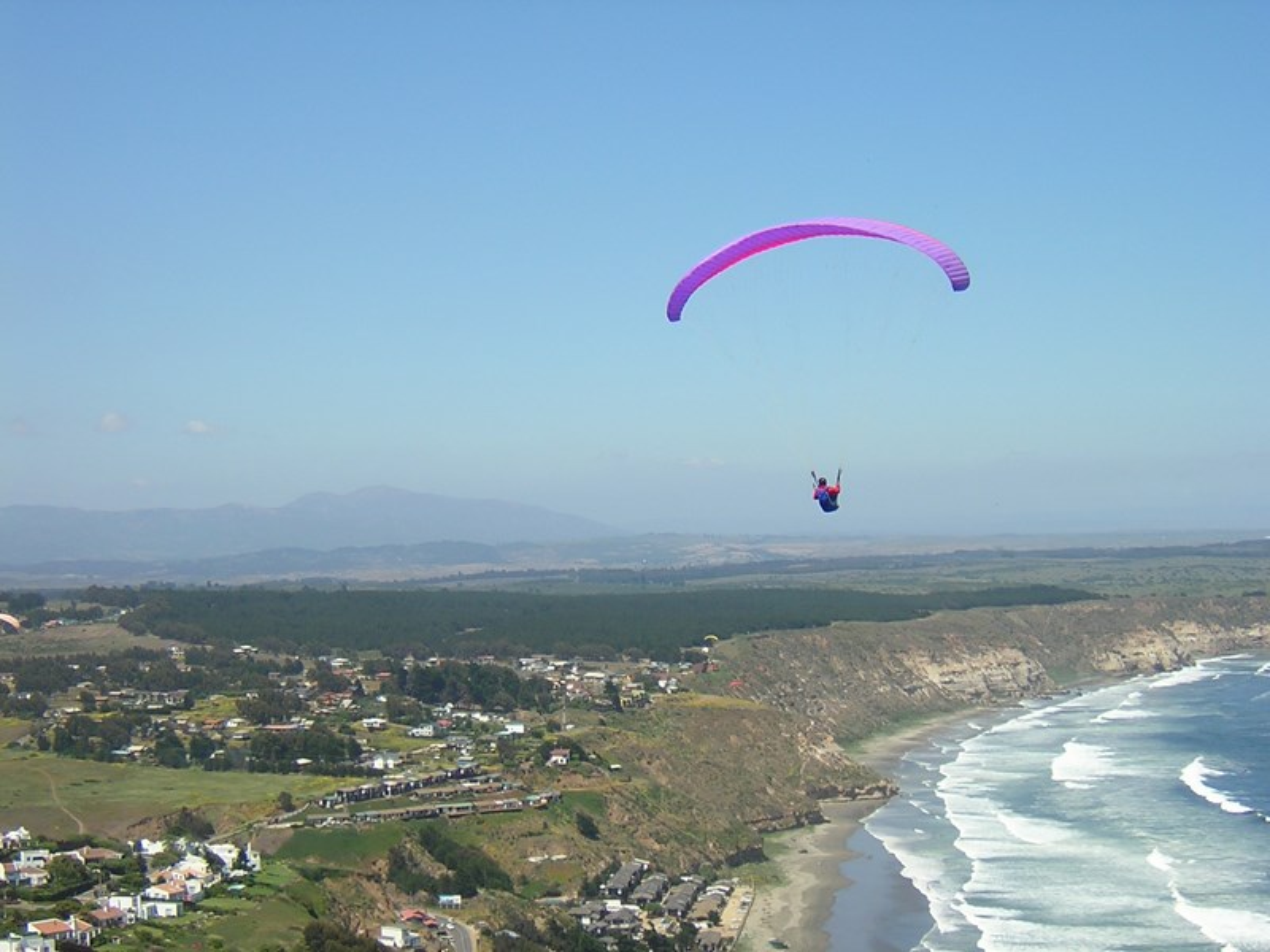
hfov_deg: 29.4
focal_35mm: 66
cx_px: 635
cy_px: 476
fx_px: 2421
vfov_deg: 22.3
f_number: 3.5
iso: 100
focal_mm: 8.6
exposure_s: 1/730
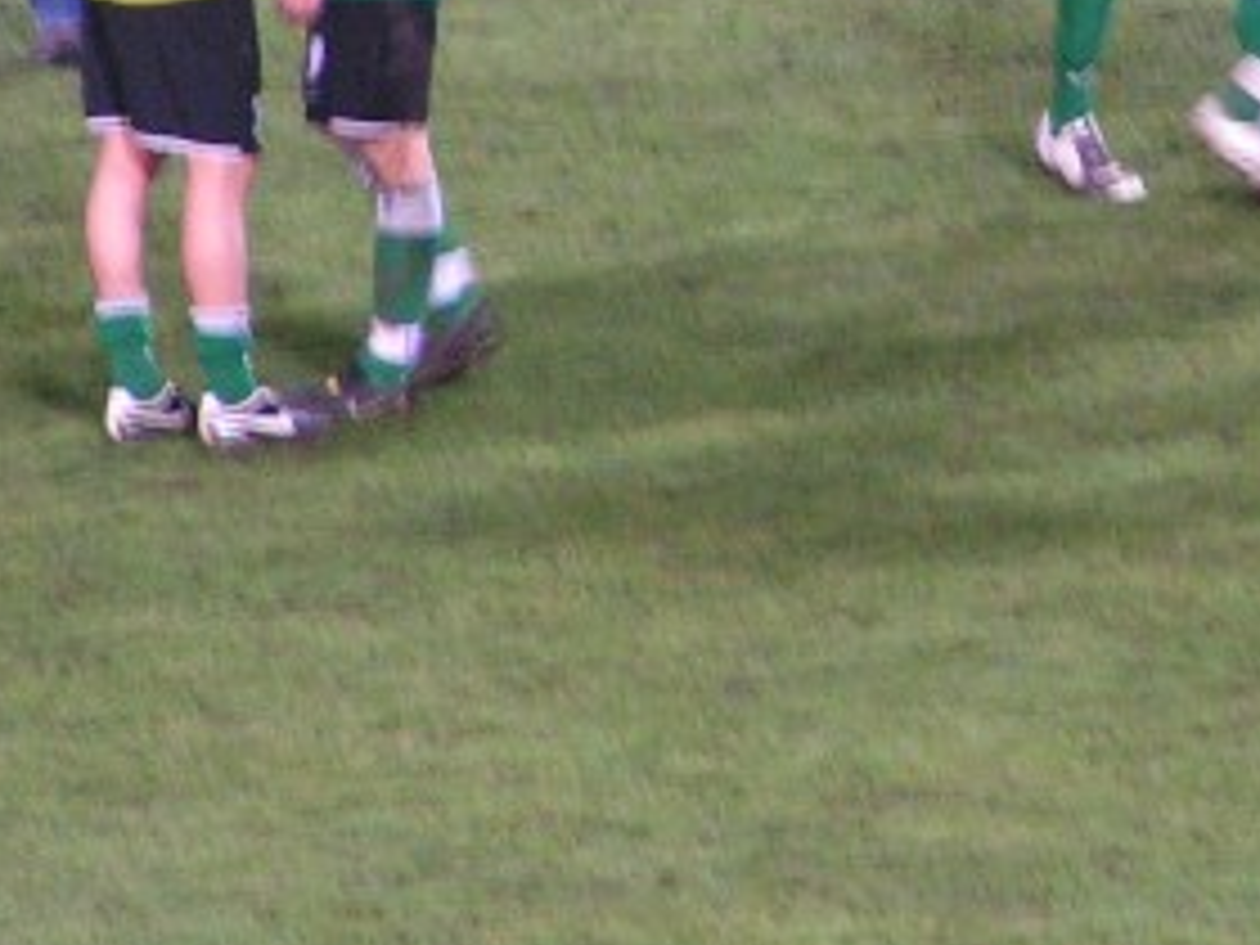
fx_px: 26972
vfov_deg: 2.0
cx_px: 1134
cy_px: -369
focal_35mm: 741
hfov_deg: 2.7
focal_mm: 39.6
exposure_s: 1/25
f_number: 3.5
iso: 200
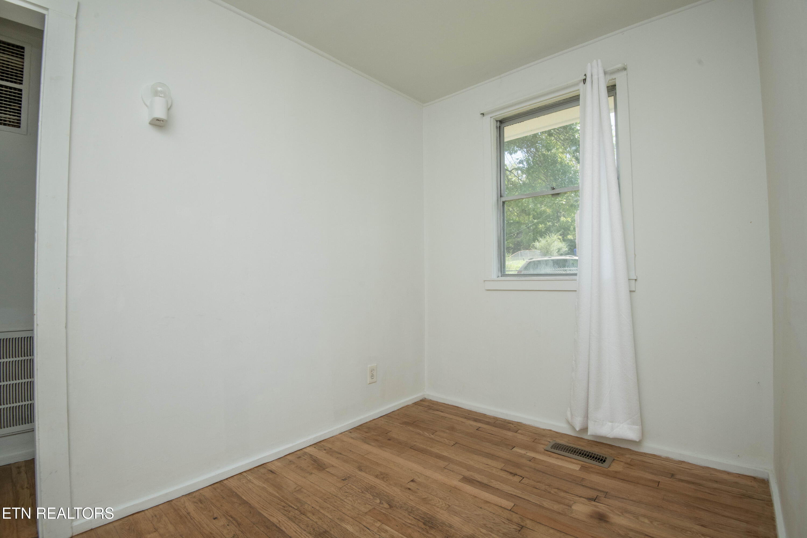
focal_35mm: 16
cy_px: 269
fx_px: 359
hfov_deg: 96.7
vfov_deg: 73.7
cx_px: 404
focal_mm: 16
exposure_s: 1/250
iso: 500
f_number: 9
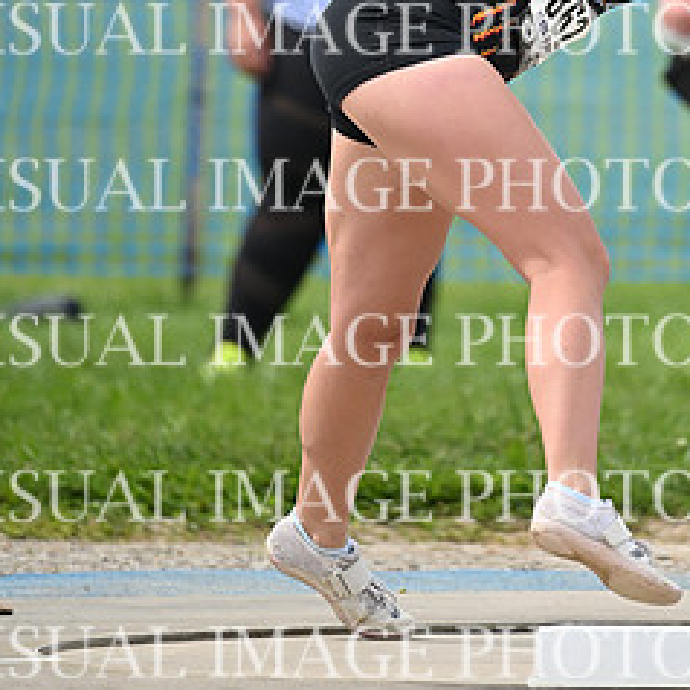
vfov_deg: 2.1
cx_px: 436
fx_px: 18718
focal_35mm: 830
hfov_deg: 2.1
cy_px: -49
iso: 500
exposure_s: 1/2500
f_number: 4.5
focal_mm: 400
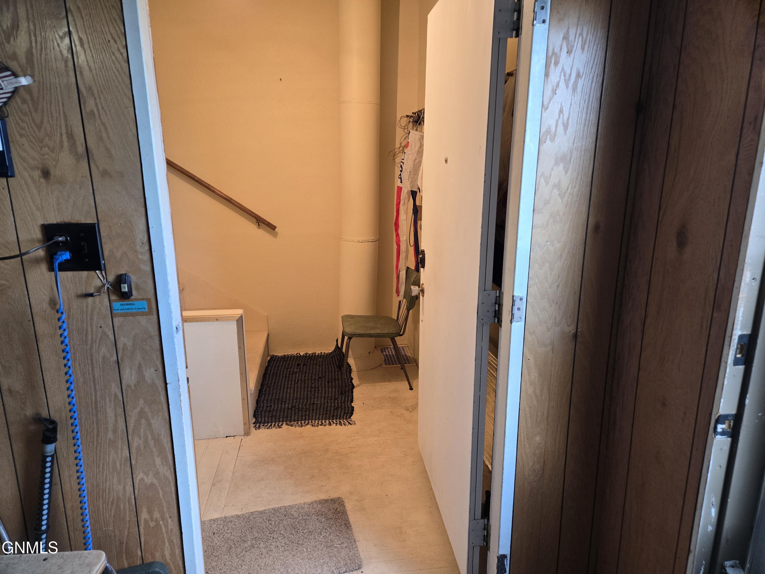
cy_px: 287
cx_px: 382
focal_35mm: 23
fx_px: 508
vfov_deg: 58.9
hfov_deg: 73.9
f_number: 1.8
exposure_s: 1/120
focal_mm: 5.4
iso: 200
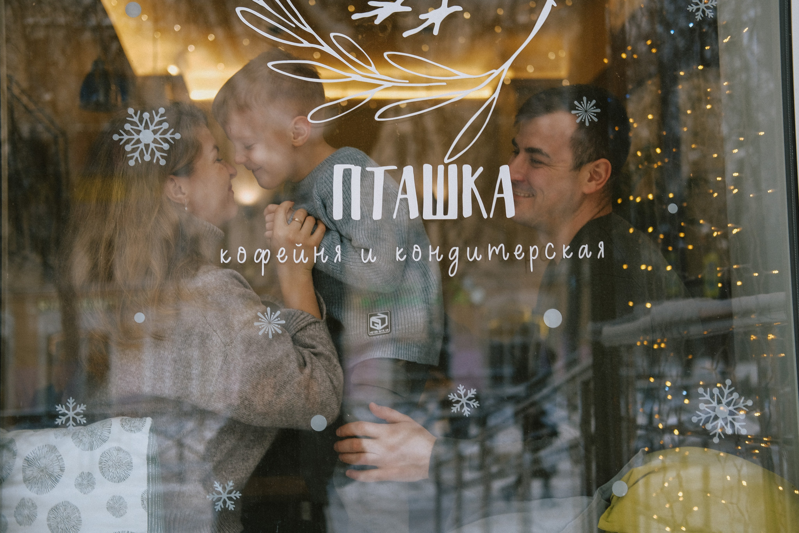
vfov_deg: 25.5
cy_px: 266
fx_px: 1176
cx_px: 400
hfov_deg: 37.5
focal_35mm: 53
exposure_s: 1/250
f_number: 2.2
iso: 250
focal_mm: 35
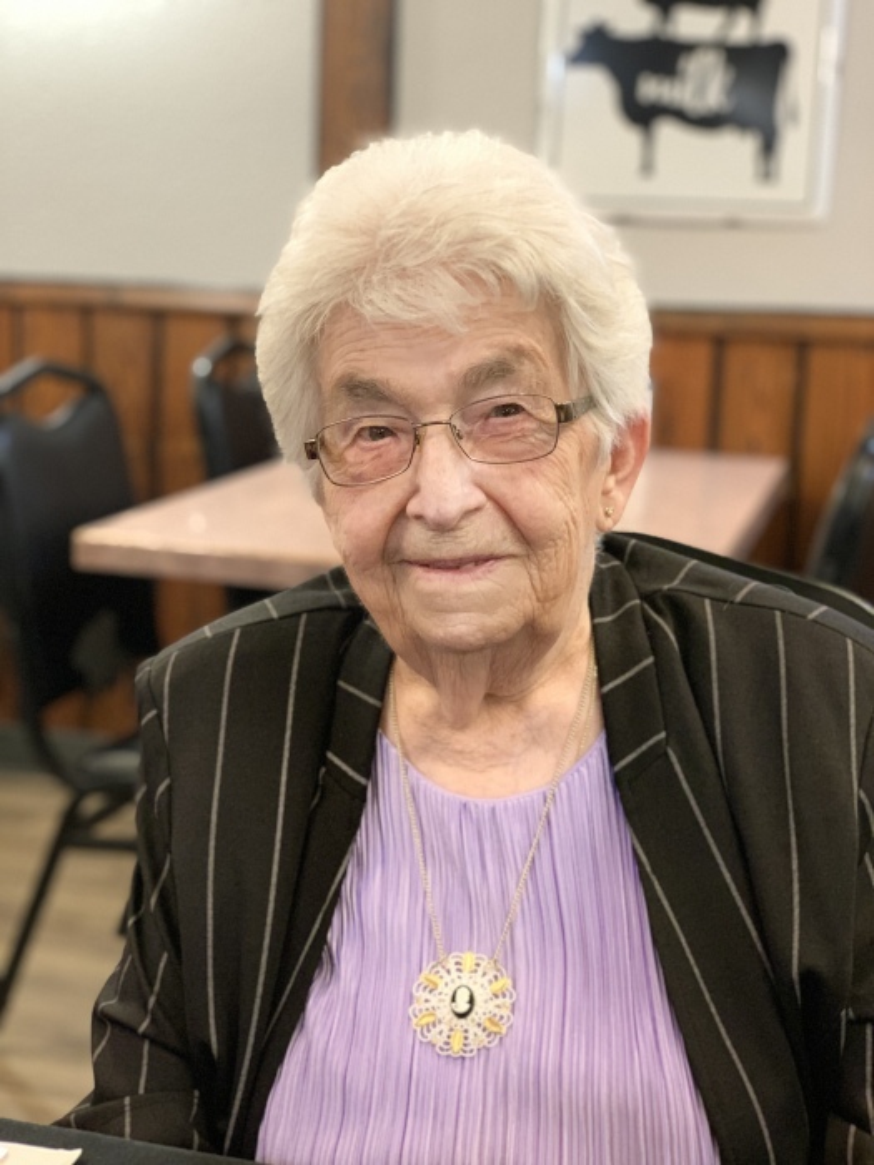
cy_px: 582
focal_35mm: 52
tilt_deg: -10.6
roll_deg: -2.5
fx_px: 1751
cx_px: 437
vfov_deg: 36.8
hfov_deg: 28.0
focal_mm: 6
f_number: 2.4
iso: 320
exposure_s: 1/40
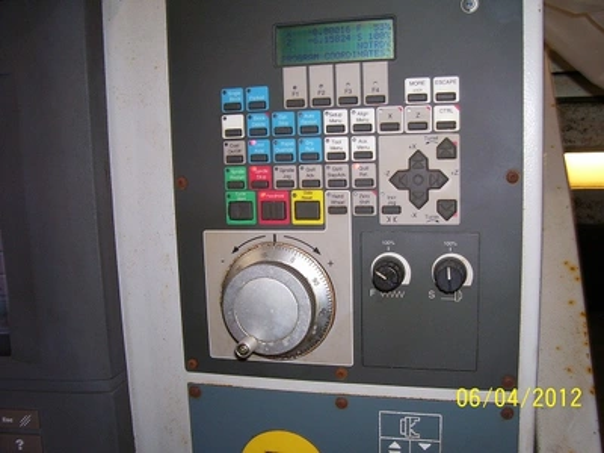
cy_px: 226
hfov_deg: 54.0
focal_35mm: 34
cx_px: 302
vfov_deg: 41.8
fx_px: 593
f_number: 2.7
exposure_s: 1/60
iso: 125
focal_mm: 5.6
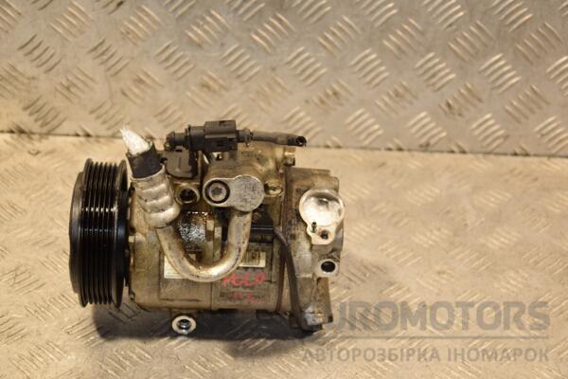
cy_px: 190
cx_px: 284
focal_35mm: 78
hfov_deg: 26.0
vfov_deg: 17.5
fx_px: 1231
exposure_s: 1/160
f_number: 5
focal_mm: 52
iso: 800
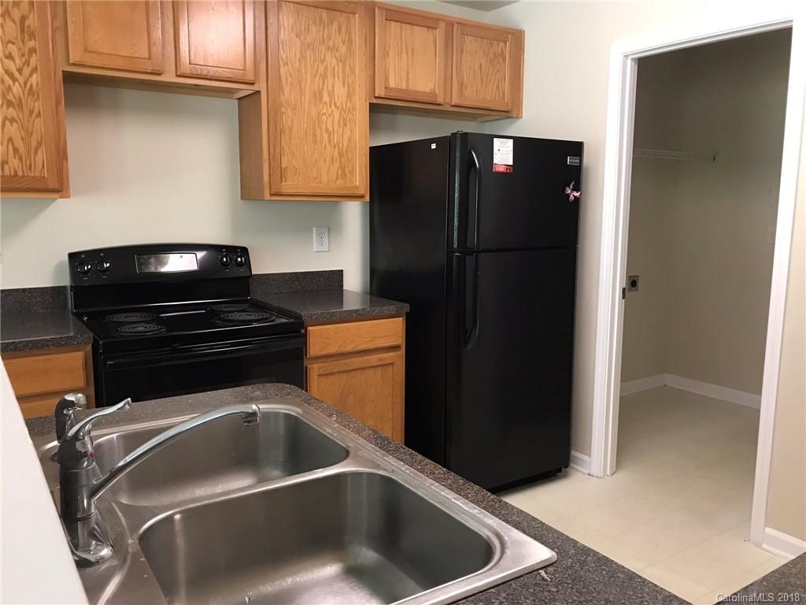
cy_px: 302
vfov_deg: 49.7
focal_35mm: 28
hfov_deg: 63.4
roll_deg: -0.1
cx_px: 403
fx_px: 652
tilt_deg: -8.4
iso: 50
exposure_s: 1/15
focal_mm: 3.99
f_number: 1.8
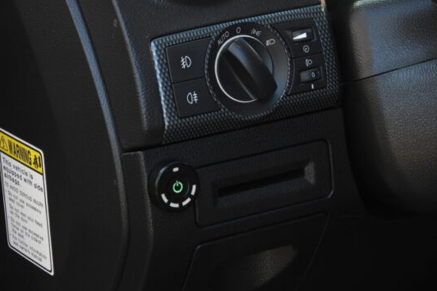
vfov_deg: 10.2
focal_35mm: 135
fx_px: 1639
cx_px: 223
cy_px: 117
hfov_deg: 15.2
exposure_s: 1/60
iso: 140
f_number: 3.5
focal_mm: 17.5
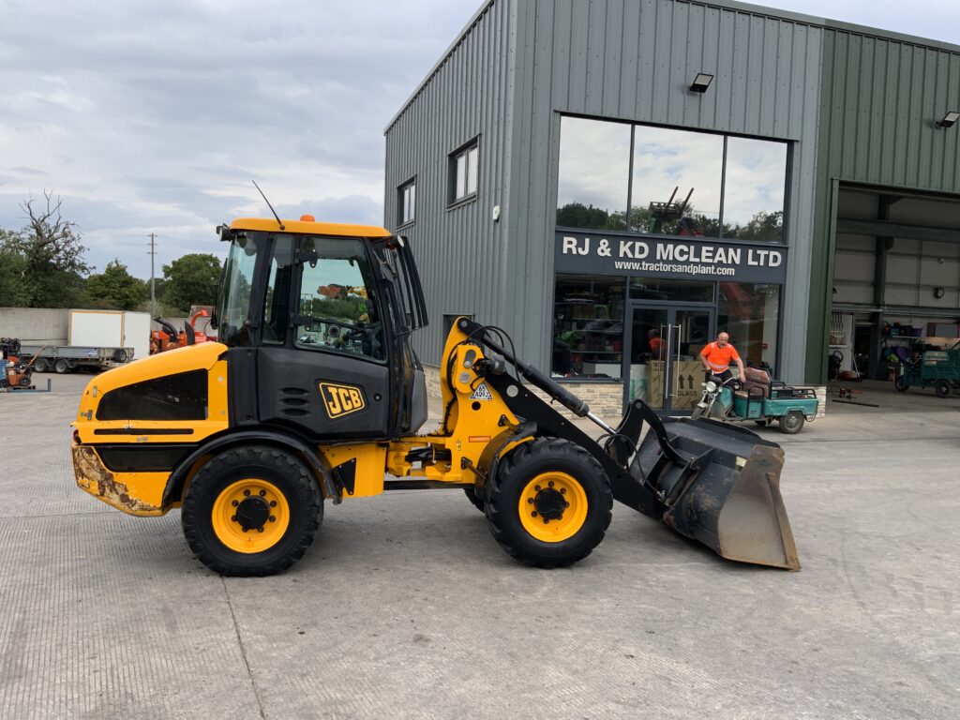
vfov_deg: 48.2
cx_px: 480
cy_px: 360
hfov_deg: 61.7
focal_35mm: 29
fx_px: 804
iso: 16
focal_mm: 3
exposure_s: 1/691
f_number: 1.8
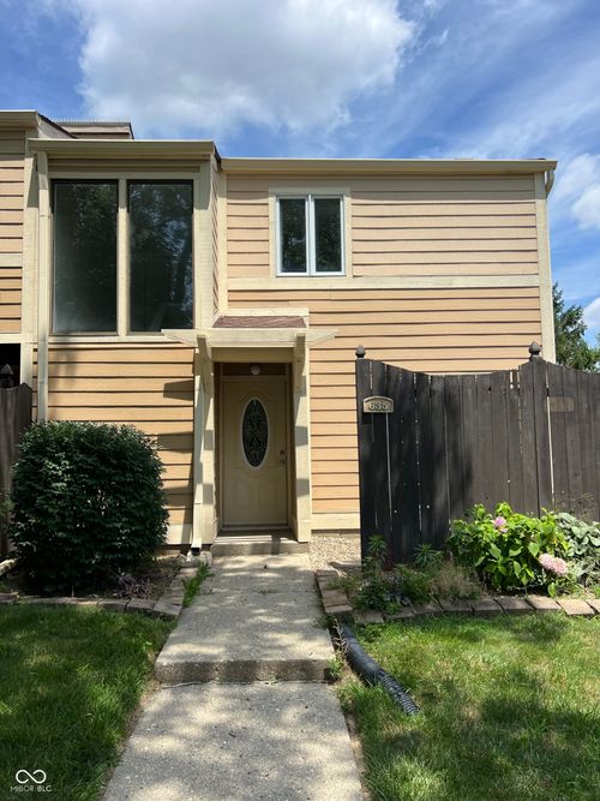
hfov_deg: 53.0
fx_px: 601
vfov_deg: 67.3
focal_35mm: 26
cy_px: 400
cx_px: 300
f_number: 1.5
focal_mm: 5.7
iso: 50
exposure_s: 1/3831
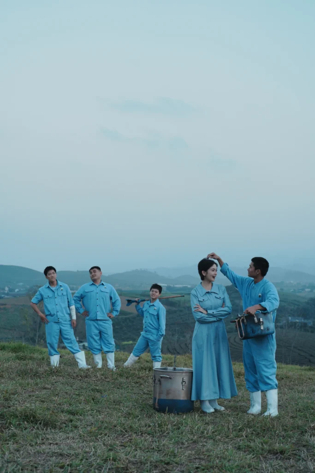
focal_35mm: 50
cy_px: 236
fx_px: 656
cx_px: 158
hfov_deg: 27.0
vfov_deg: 39.6
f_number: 4
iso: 500
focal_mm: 50
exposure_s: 1/250
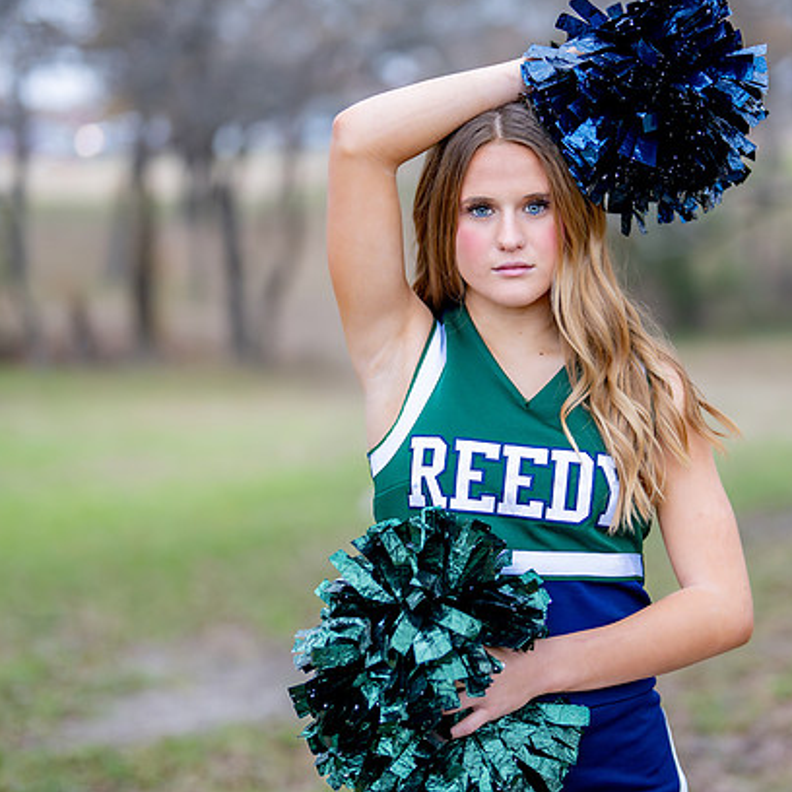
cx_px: 507
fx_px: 2226
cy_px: 343
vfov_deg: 20.2
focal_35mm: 86
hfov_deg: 20.1
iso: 800
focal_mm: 50
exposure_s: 1/400
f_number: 1.2
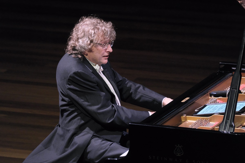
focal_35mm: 600
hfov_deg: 3.4
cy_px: 82
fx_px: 4083
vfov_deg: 2.3
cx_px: 122
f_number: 5.6
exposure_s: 1/100
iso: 6400
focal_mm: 400
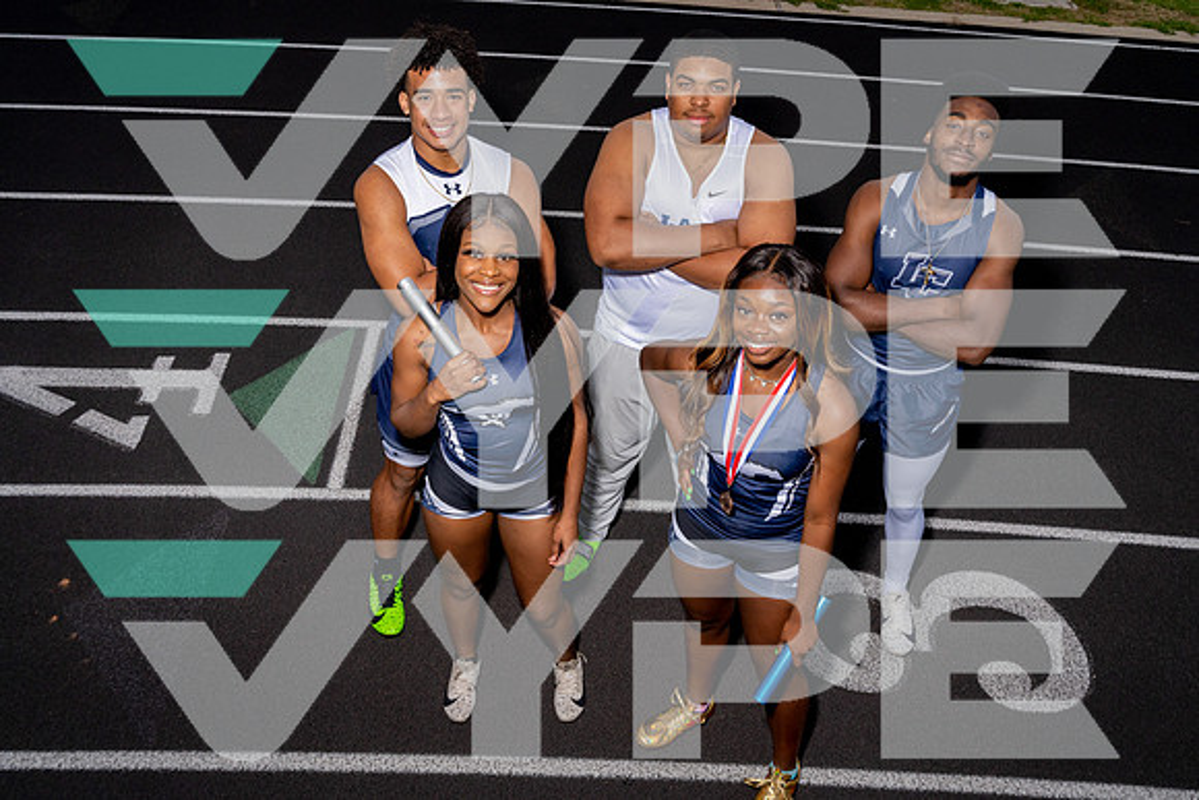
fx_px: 1066
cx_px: 600
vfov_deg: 41.1
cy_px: 400
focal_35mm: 32
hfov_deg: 58.7
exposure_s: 1/200
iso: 400
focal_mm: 32
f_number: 9
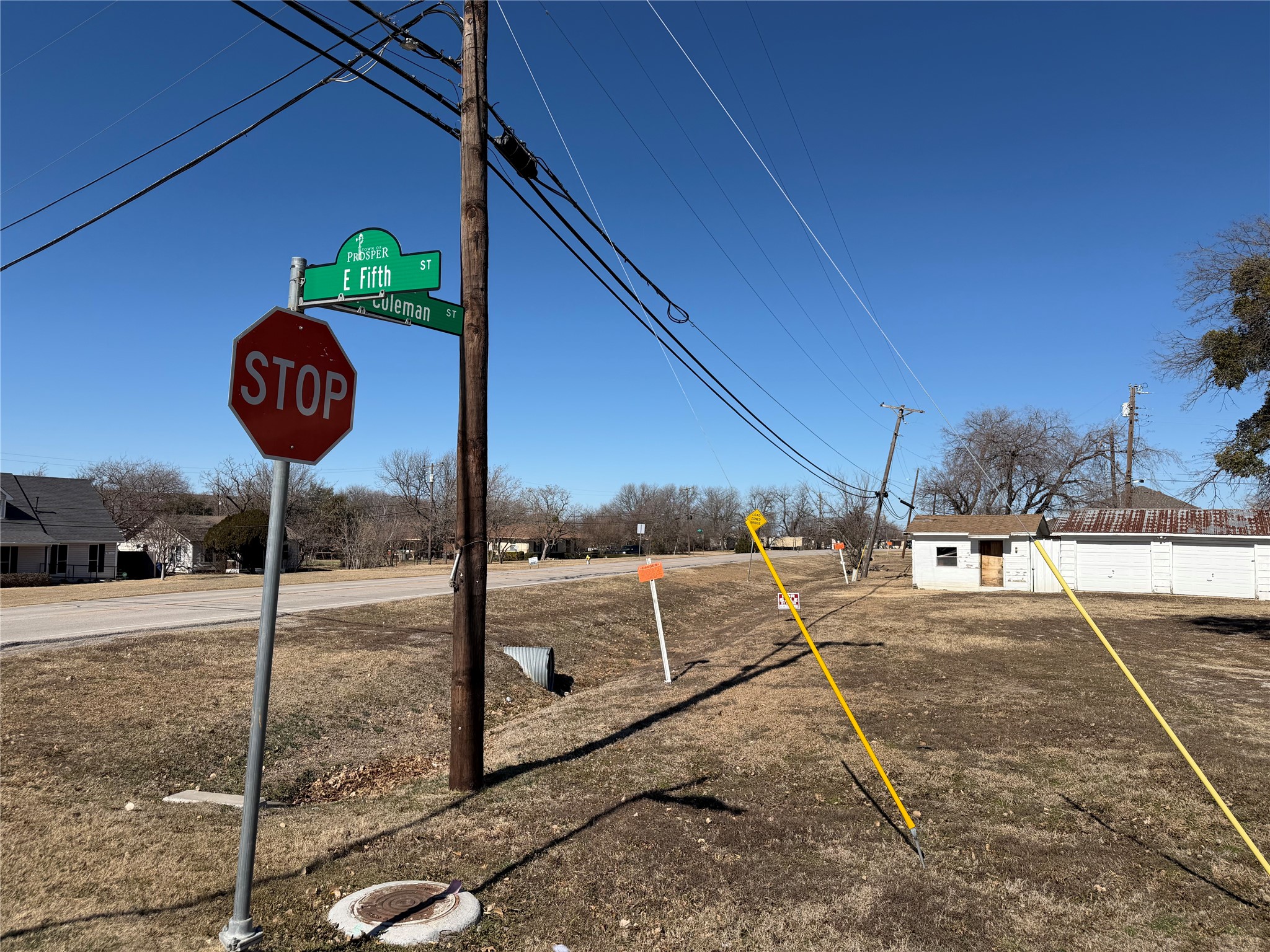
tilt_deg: +4.7
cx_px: 635
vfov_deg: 56.8
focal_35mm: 24
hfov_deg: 71.6
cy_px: 476
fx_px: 881
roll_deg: -1.2
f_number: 1.78
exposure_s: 1/8130
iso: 80
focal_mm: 6.76
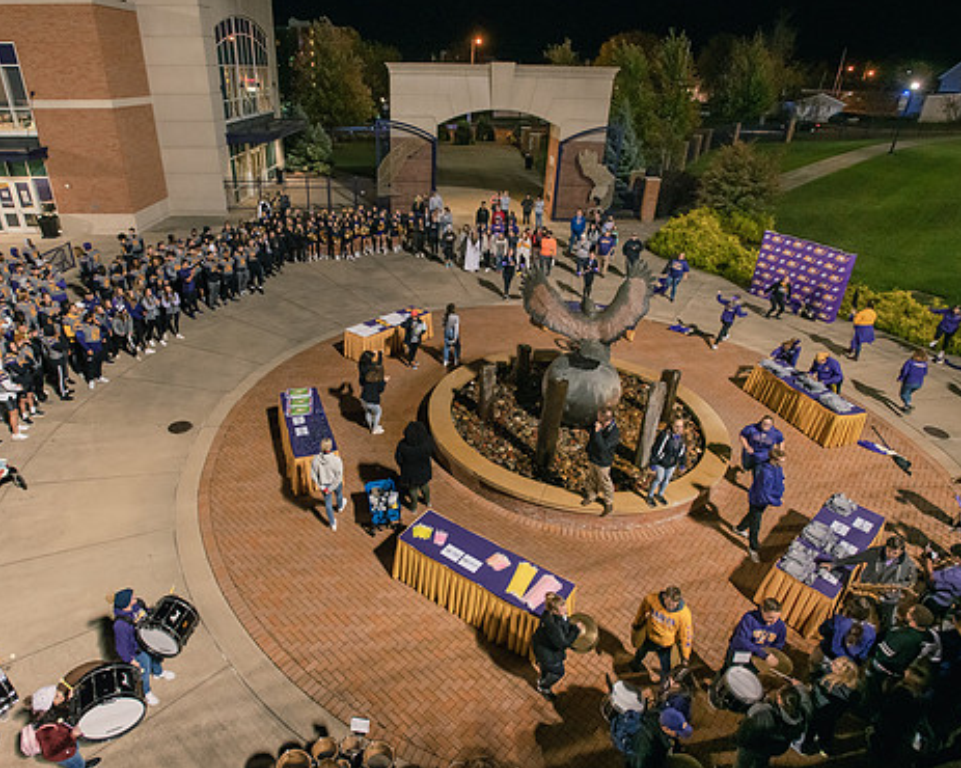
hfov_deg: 80.1
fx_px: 569
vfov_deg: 68.1
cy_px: 375
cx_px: 423
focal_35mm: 20
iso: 2500
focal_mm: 17
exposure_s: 1/60
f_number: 4.5
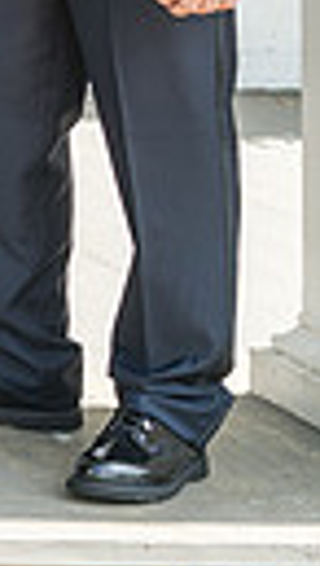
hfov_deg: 5.9
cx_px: -977
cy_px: -282
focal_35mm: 176
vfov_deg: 11.7
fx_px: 2643
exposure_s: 1/250
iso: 100
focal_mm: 35
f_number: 4
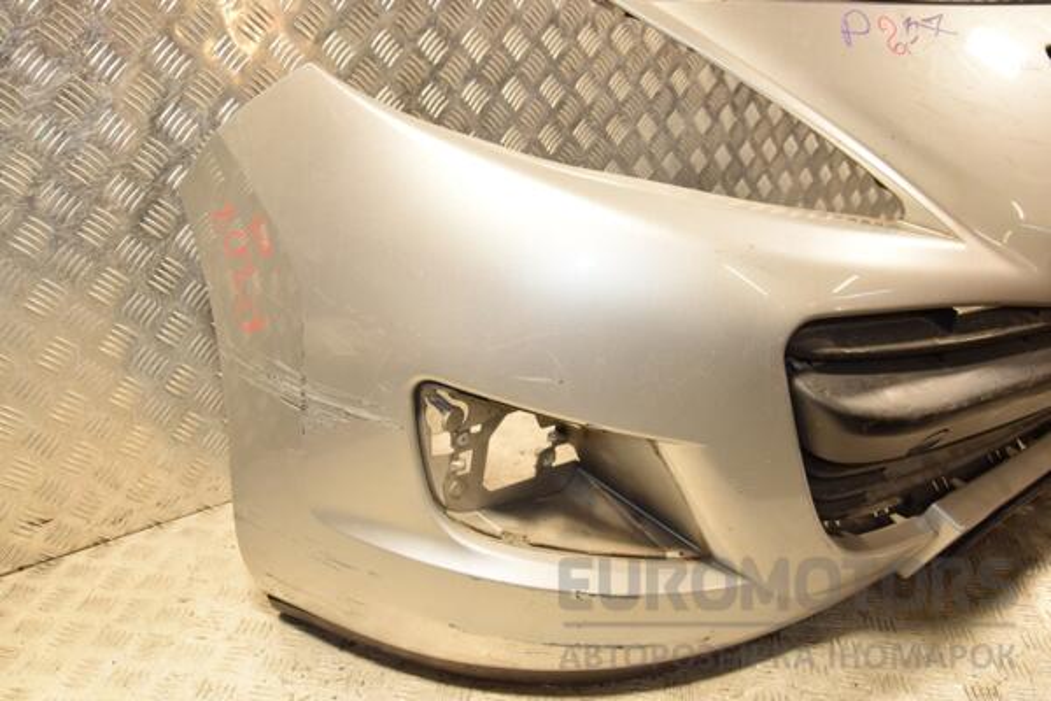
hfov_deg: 59.5
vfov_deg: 41.7
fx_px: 920
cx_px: 526
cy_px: 350
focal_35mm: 32
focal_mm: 21
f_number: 5
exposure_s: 1/200
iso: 800
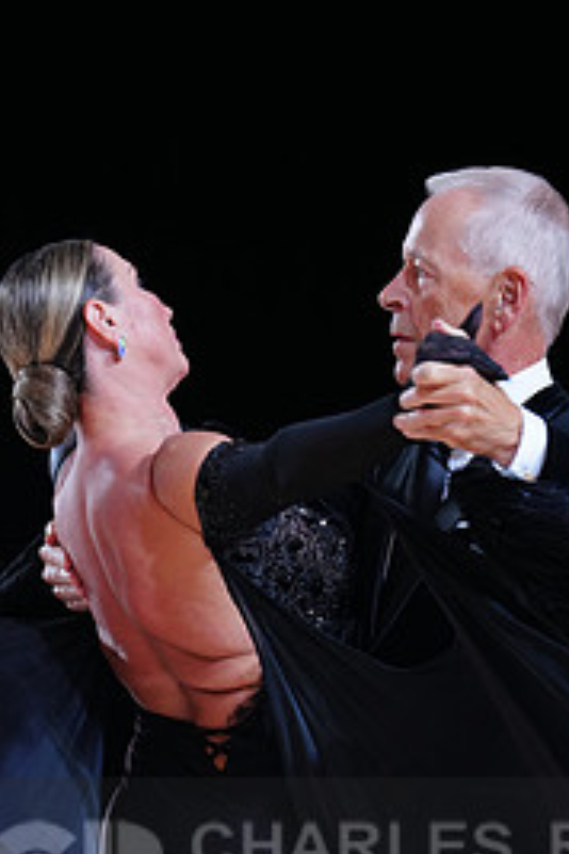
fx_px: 8084
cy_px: 886
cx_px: 388
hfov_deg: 4.0
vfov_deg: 6.0
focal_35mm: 341
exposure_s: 1/500
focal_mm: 157
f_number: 2.8
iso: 800
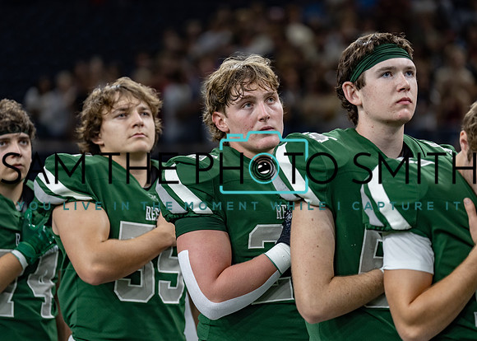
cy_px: 170
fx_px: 2098
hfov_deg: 13.0
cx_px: 238
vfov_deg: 9.3
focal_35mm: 155
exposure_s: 1/320
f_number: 2.8
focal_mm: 142
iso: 1250
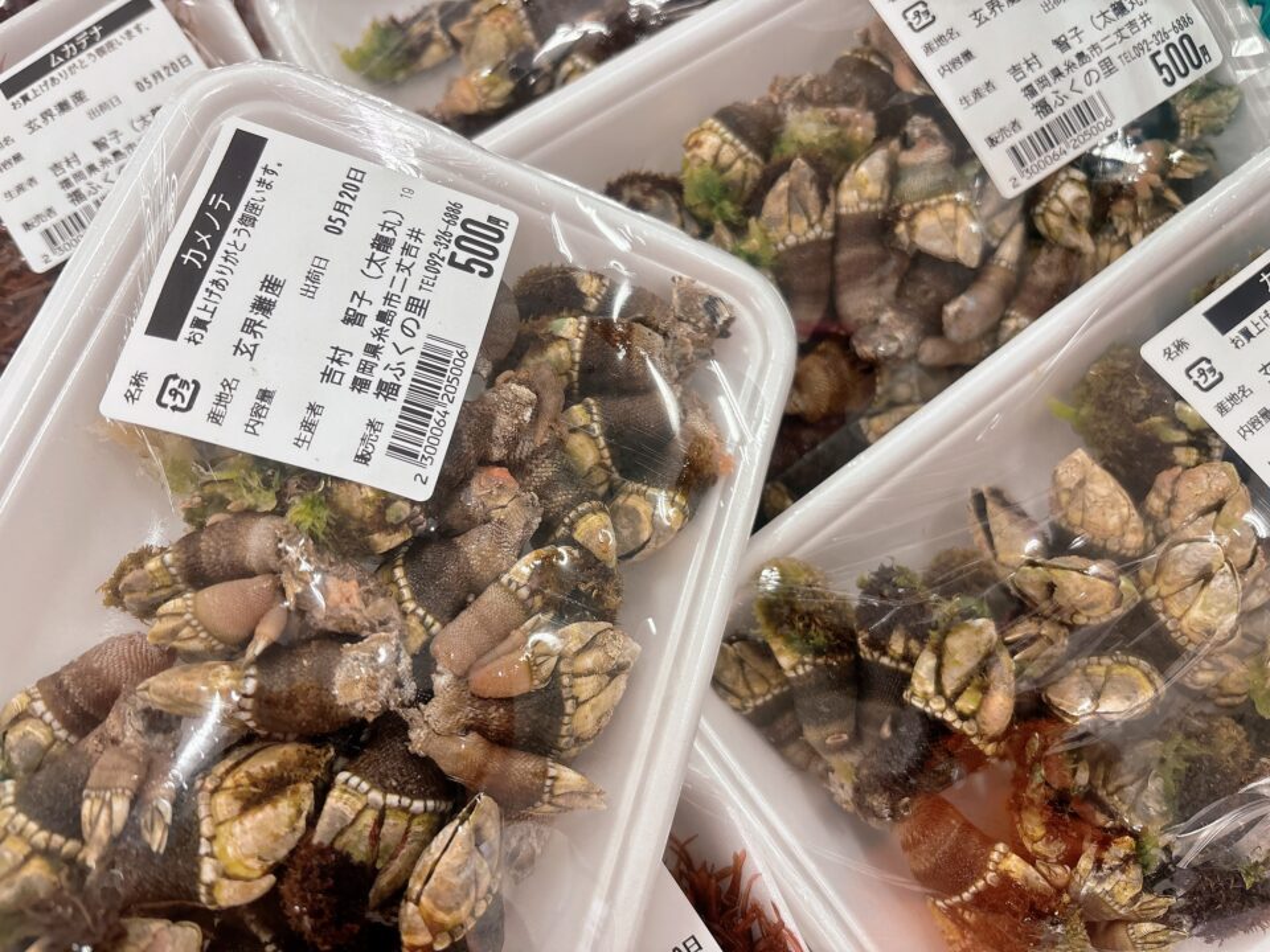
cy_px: 476
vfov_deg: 53.1
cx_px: 635
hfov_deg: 67.3
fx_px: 954
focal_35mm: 26
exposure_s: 1/60
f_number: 1.6
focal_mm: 5.96
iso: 80
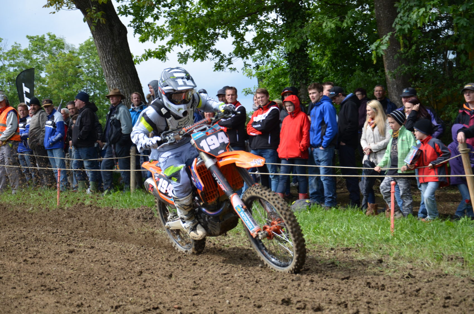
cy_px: 157
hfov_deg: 26.0
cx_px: 237
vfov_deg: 17.4
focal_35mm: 78
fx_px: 1025
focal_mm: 52
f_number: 5
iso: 400
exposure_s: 1/1250
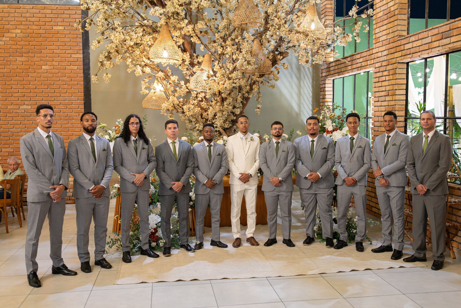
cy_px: 154
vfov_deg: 37.4
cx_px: 230
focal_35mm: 35
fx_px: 455
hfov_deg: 53.8
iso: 4000
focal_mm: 35
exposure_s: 1/125
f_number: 2.2
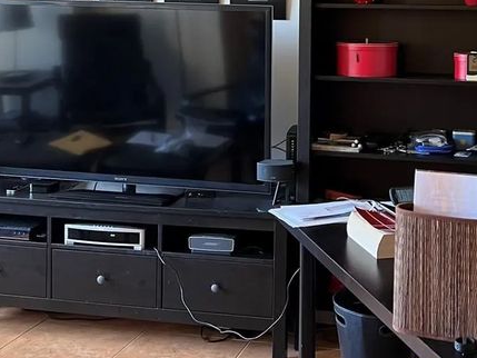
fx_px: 855
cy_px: 29
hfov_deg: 30.8
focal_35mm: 62
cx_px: 336
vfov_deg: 23.0
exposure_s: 1/60
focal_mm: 5.7
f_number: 1.5
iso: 200
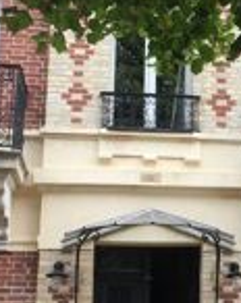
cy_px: 186
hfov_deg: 18.0
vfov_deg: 23.0
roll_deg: +0.4
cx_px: 237
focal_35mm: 83
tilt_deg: +17.0
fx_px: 743
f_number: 2.2
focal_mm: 4.15
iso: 32
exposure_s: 1/100
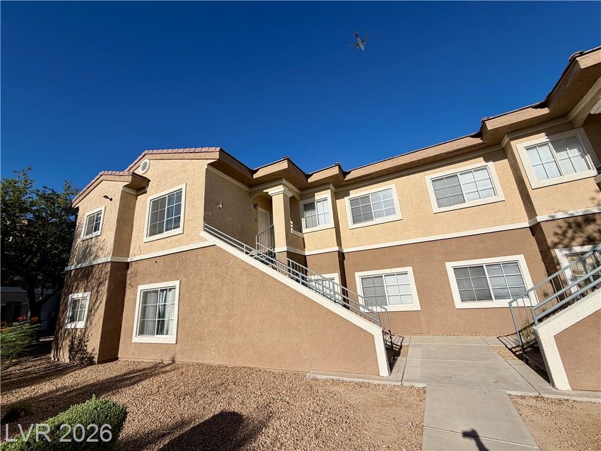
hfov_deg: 102.1
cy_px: 226
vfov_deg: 85.7
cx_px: 300
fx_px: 243
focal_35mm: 14
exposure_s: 1/1497
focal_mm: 2.22
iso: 20
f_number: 2.2
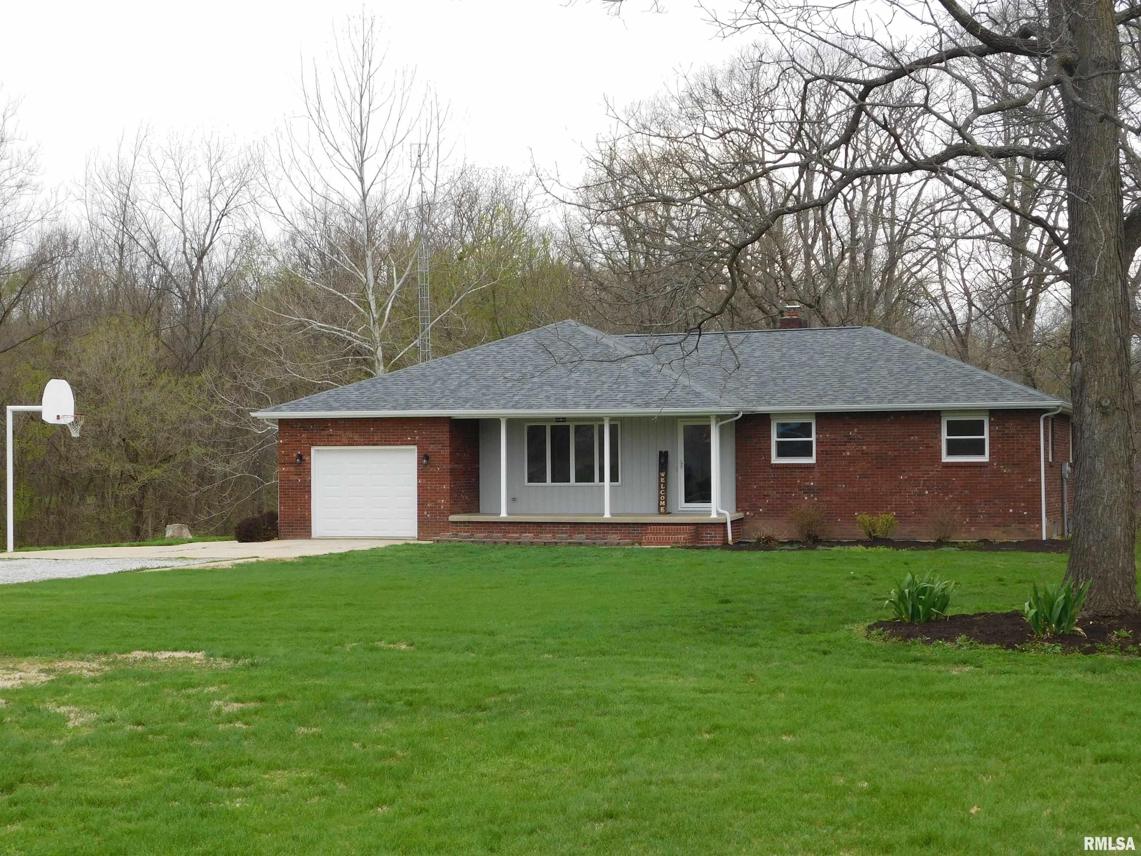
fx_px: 1944
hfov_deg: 32.7
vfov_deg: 24.8
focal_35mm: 59
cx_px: 570
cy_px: 428
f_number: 4
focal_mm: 10.4
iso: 125
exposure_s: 1/250
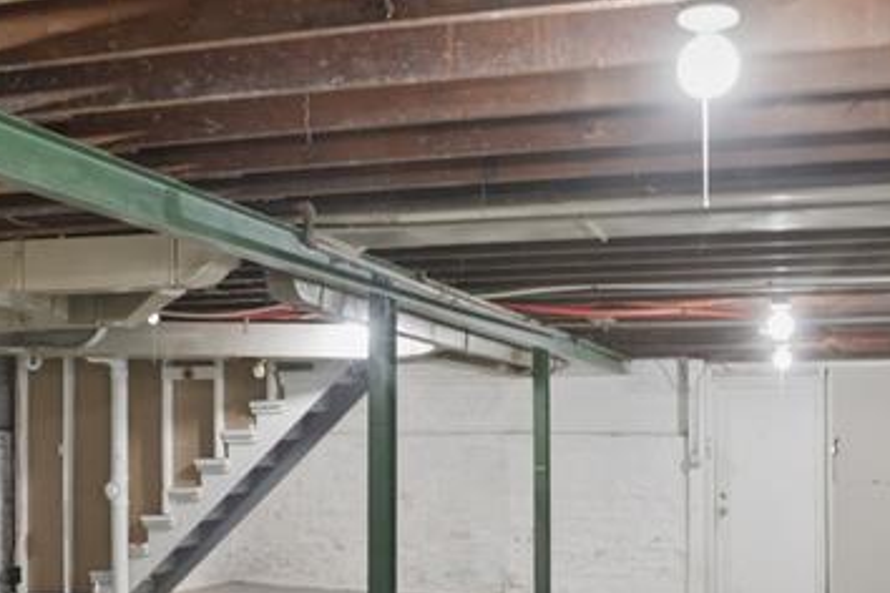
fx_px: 1285
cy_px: 412
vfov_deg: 25.8
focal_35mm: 52
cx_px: 390
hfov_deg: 38.1
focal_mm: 18
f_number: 8
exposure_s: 1/1.25
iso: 320
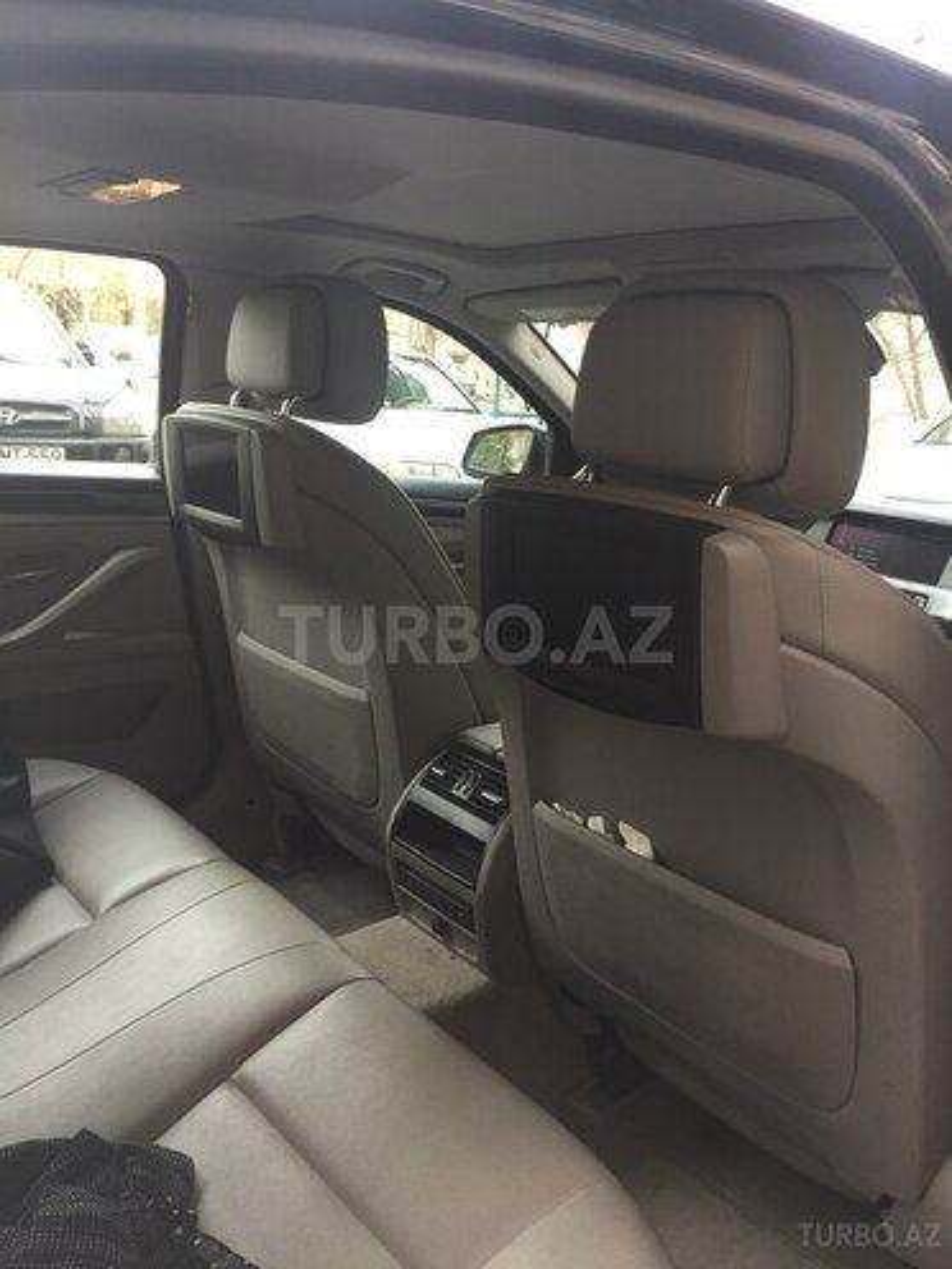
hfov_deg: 48.2
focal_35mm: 29
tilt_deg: -14.8
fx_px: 1063
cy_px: 634
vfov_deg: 61.7
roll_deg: -3.2
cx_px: 476
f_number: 2.2
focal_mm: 4.15
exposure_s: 1/50
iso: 40
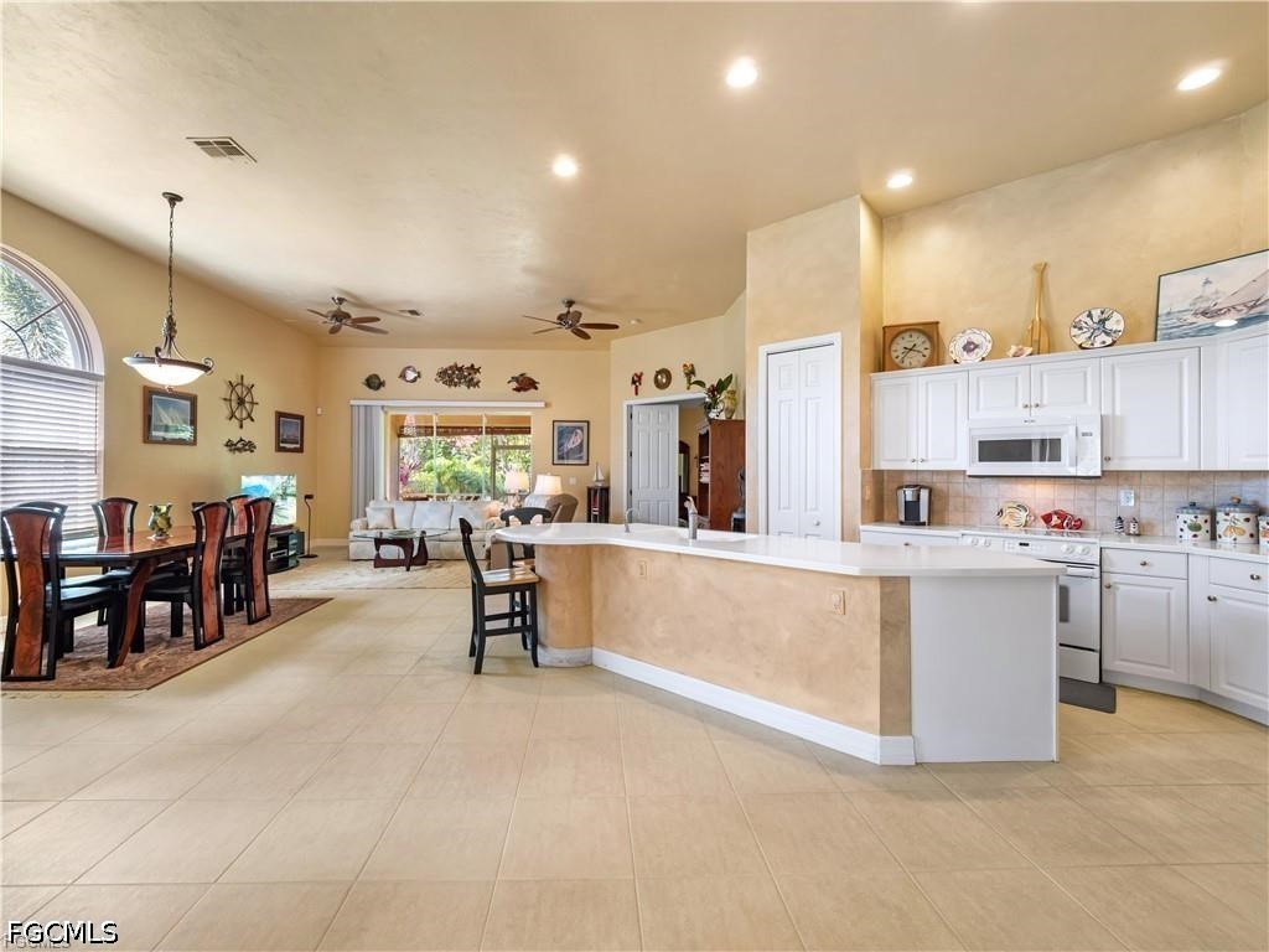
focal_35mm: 14
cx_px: 634
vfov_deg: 85.7
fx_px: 513
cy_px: 476
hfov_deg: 102.1
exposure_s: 1/3
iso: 200
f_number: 7.1
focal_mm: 7
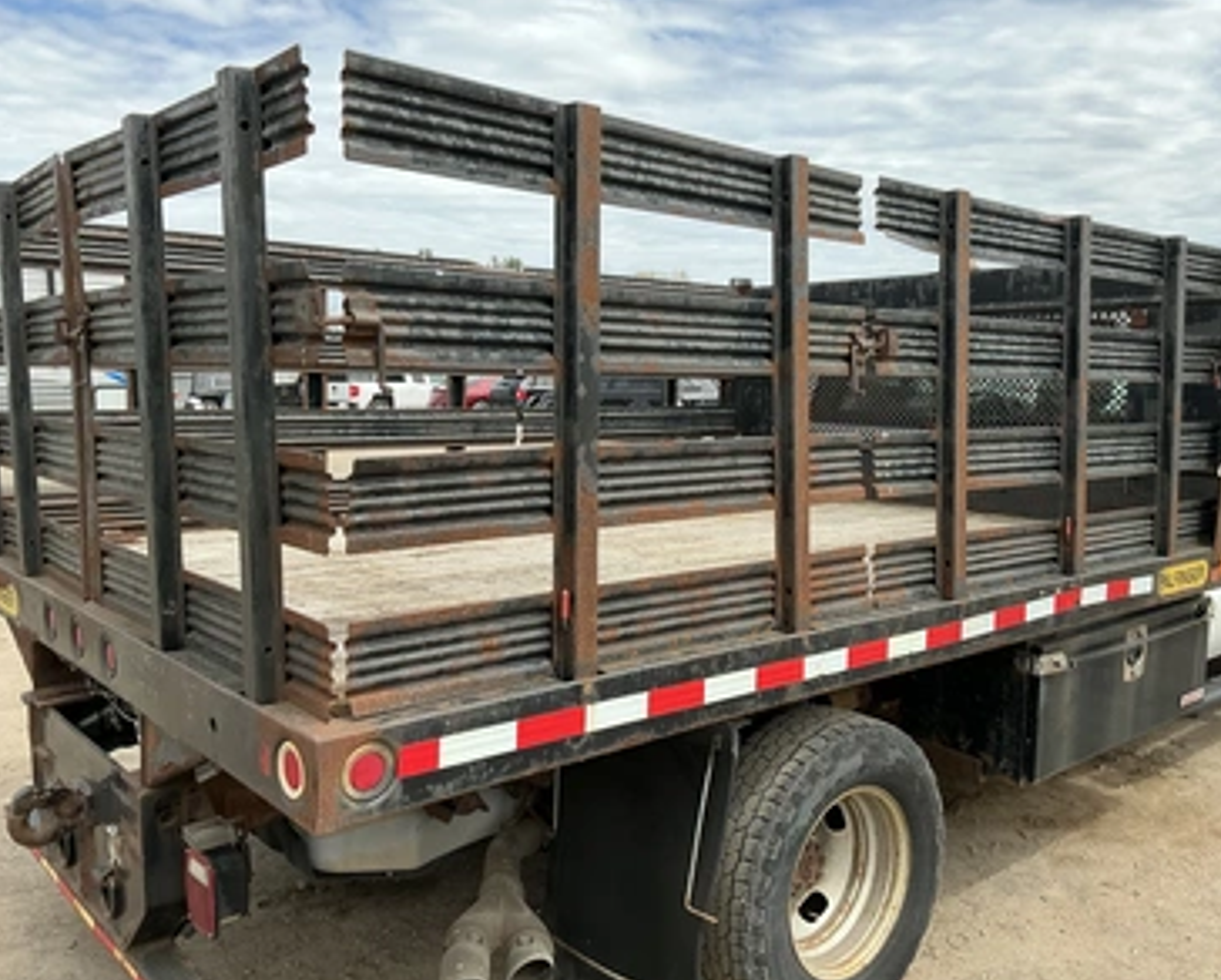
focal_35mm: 30
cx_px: 637
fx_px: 1085
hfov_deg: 58.7
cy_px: 487
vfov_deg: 48.6
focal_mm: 3
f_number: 1.8
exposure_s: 1/1221
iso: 25
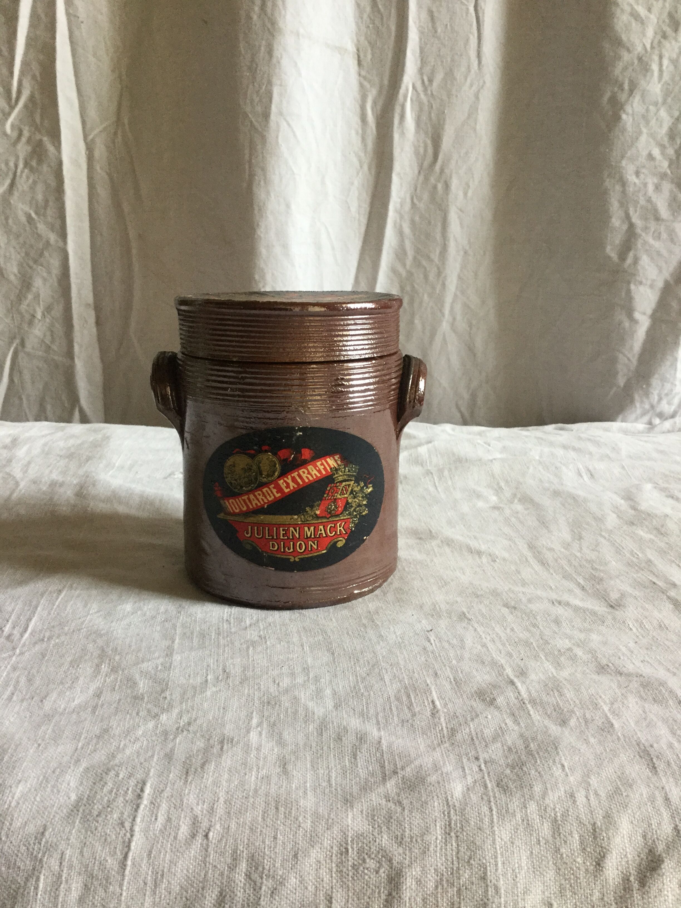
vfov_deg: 58.4
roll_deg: +0.8
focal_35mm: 31
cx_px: 340
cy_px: 454
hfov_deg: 45.4
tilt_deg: -16.7
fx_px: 813
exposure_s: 1/33
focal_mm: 3.3
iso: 64
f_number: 2.4
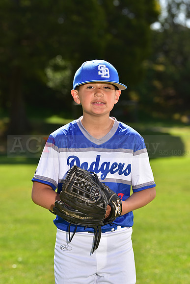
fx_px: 1108
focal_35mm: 140
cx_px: 95
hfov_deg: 9.8
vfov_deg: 14.7
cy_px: 142
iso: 80
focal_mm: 140
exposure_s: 1/200
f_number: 5.6
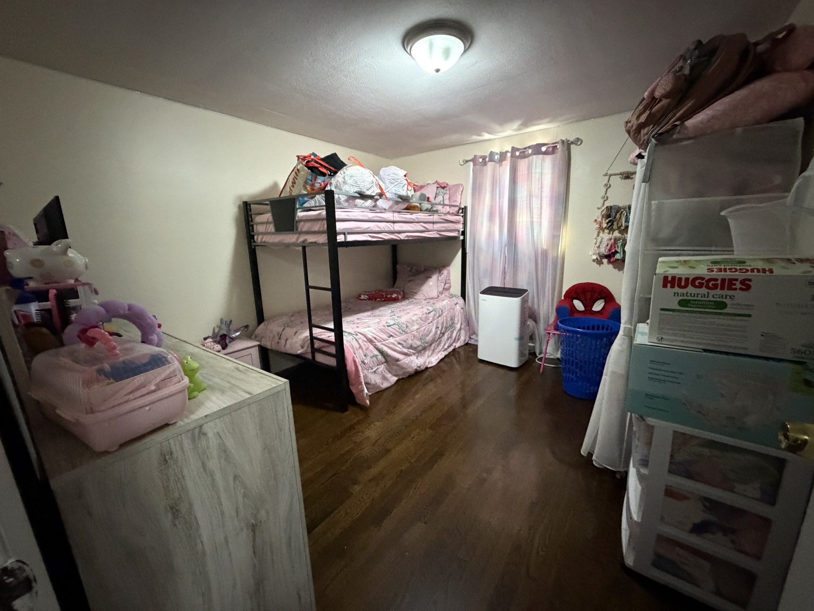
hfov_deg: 102.1
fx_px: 329
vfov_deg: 85.7
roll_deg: +2.4
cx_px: 407
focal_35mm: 14
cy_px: 306
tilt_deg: -12.4
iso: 1250
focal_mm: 2.22
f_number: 2.2
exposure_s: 1/40
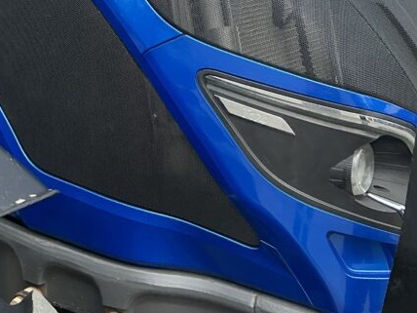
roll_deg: +2.4
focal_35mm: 67
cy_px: -17
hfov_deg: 28.8
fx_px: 807
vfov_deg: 21.0
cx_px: 142
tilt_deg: -5.2
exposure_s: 1/804
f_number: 1.8
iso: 25
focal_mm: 3
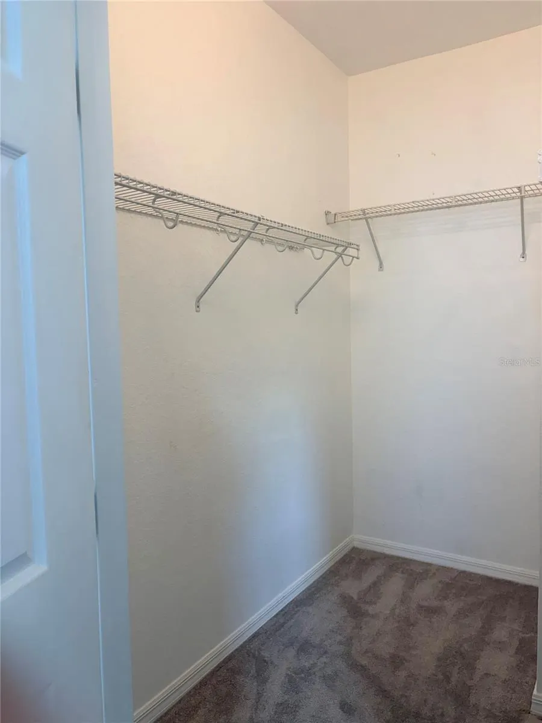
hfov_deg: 53.1
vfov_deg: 67.3
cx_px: 271
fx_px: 543
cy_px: 362
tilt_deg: -4.3
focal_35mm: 26
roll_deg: +1.2
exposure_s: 1/60
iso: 125
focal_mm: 5.96
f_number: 1.6
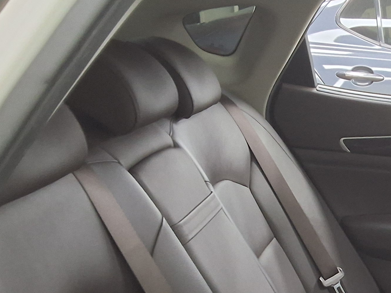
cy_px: 299
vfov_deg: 20.6
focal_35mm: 69
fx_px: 779
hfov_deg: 25.4
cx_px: 467
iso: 250
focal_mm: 2.91
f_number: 1.9
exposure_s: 1/30
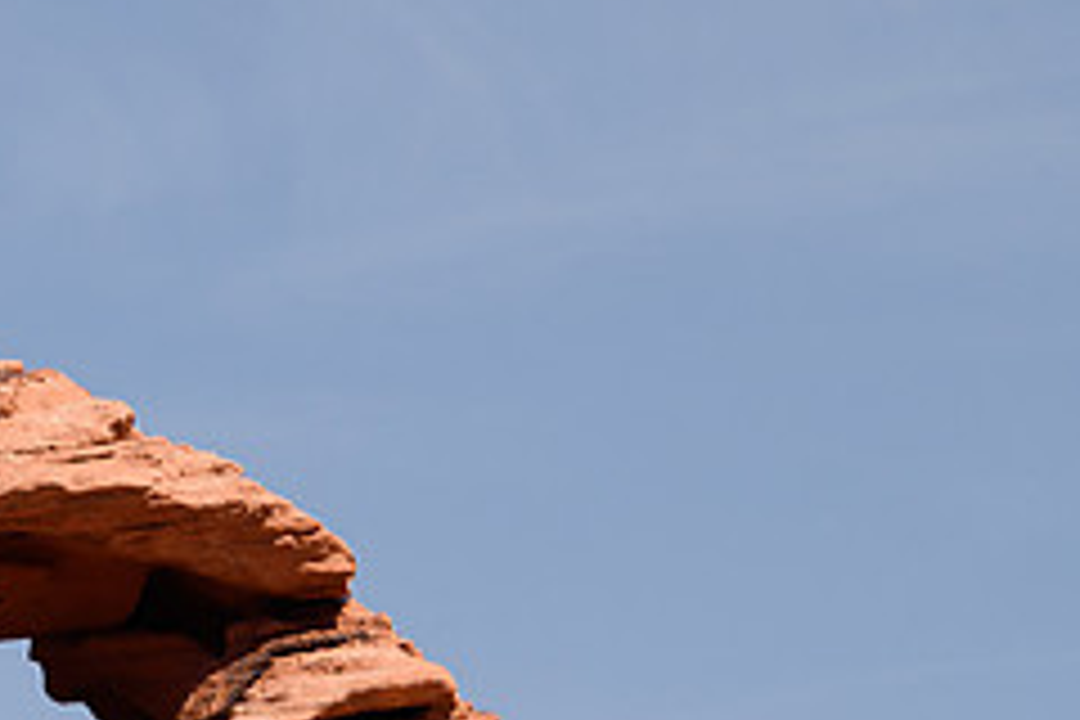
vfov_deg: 2.8
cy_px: 655
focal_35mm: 489
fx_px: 14669
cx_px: 27
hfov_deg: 4.2
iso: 200
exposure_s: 1/160
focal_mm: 135
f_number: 8
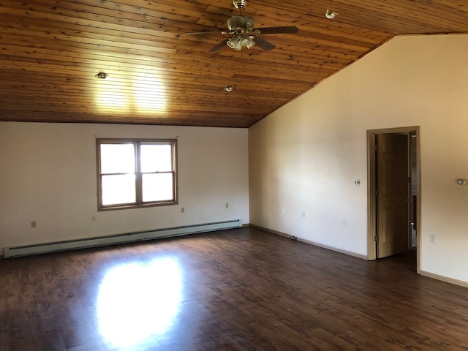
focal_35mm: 28
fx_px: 379
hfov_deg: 63.4
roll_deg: +0.8
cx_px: 234
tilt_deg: -3.2
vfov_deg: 49.7
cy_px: 176
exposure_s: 1/15
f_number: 1.8
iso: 50
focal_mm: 3.99
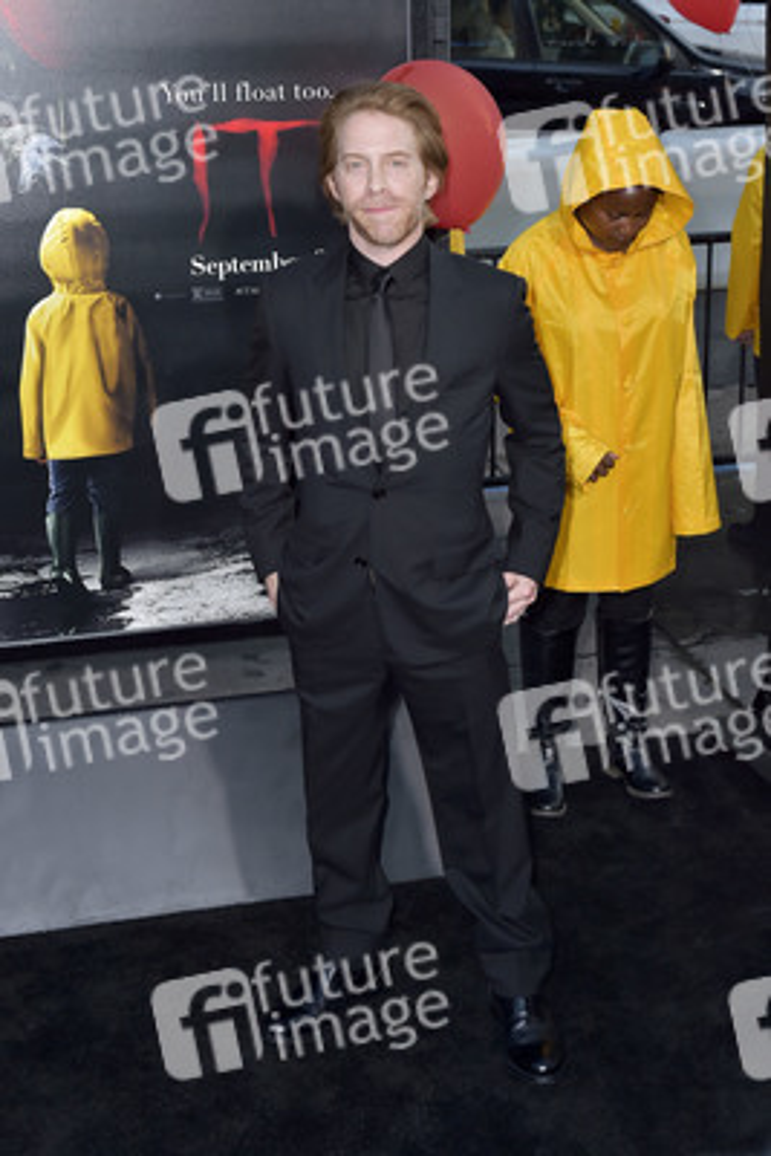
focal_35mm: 50
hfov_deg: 27.0
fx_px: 1605
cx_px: 386
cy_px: 578
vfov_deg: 39.6
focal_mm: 50
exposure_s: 1/250
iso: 640
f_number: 6.3
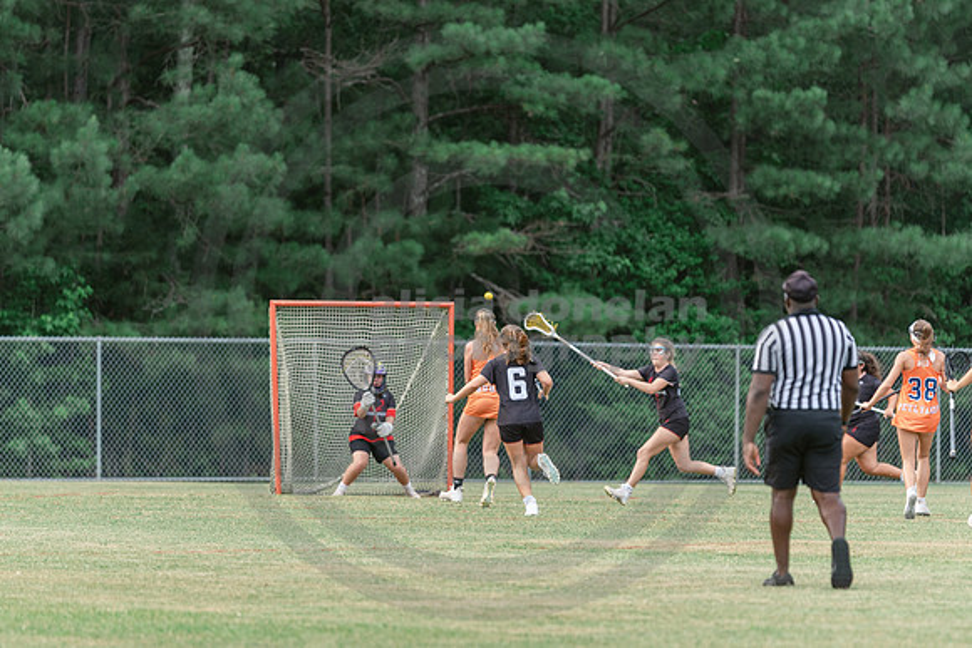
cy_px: 282
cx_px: 489
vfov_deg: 4.6
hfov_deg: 6.8
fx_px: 8149
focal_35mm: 302
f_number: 2.8
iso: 250
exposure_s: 1/500
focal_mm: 200
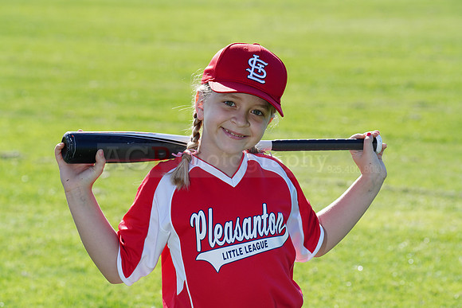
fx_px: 2490
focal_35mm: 194
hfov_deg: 10.6
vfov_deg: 7.1
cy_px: 154
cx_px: 231
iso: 200
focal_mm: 194
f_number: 9
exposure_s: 1/200
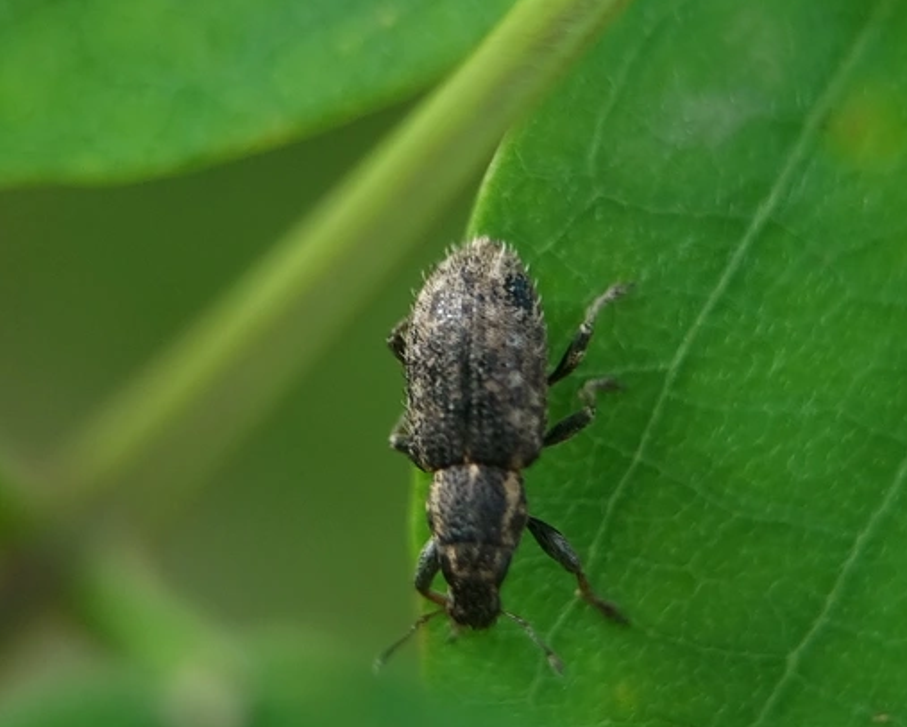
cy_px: 415
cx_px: 487
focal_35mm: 32
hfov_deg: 55.6
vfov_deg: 45.7
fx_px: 859
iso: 80
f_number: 1.8
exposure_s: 1/50
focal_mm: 5.4
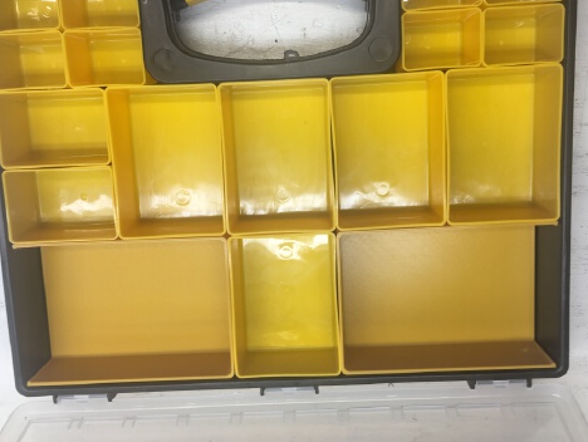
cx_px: 293
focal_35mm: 33
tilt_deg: -81.7
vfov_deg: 43.0
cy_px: 207
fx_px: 561
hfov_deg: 55.3
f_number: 2.2
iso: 25
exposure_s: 1/60
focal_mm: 4.15
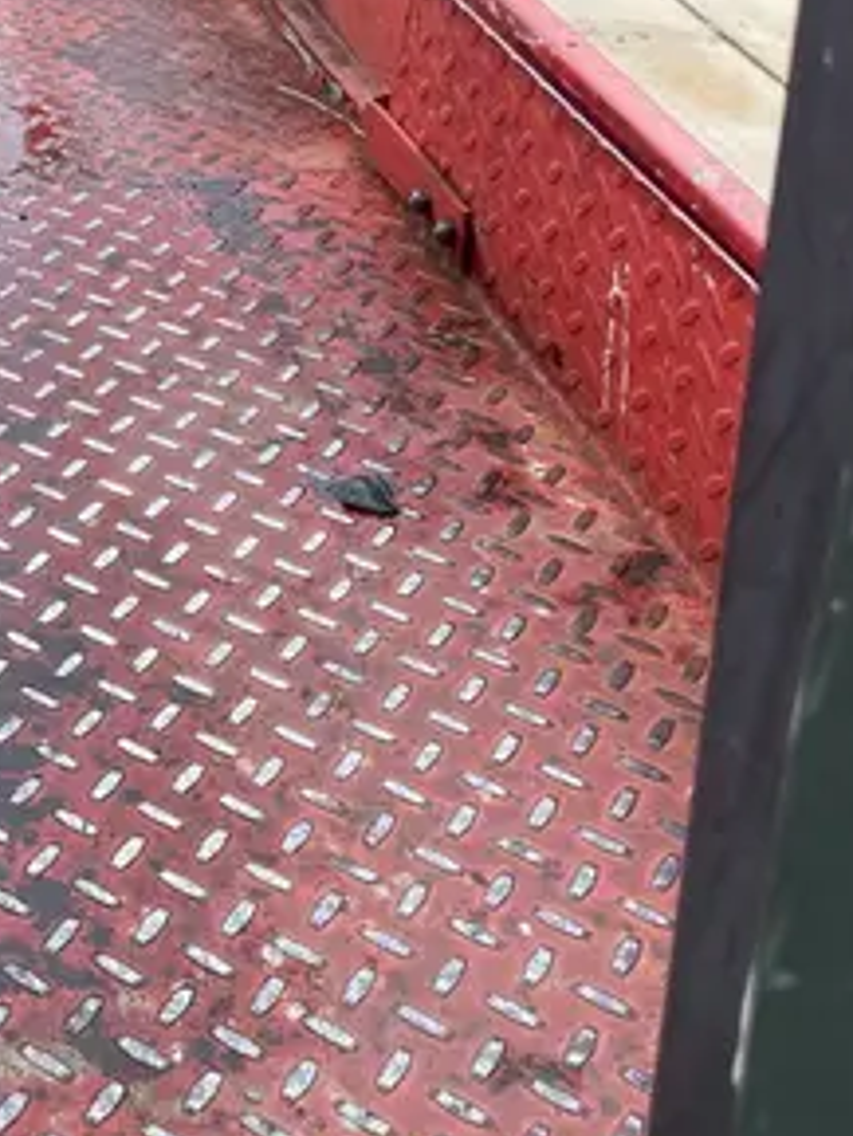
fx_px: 2167
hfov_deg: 21.2
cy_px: -100
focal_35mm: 66
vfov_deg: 27.1
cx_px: -83
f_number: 1.6
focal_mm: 4.2
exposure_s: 1/264
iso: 32
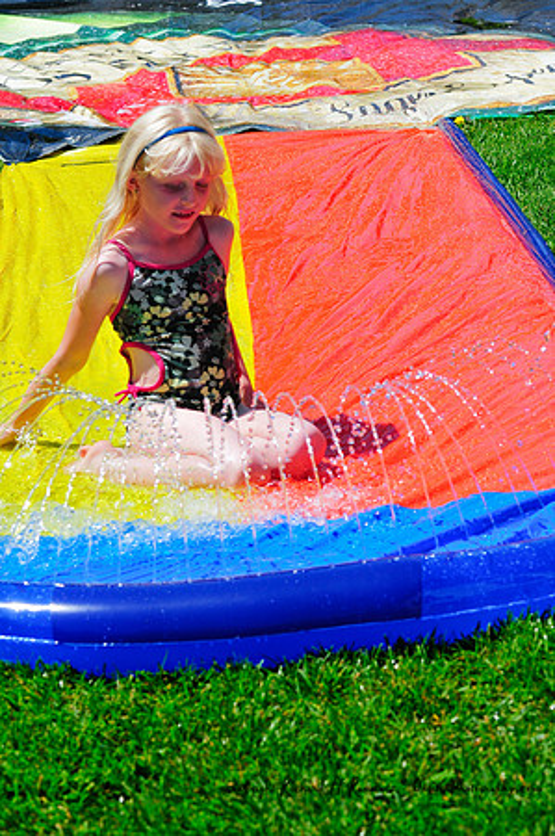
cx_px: 278
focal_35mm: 105
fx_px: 2434
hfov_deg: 13.0
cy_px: 418
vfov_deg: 19.5
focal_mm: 70
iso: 200
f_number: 6.3
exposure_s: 1/640
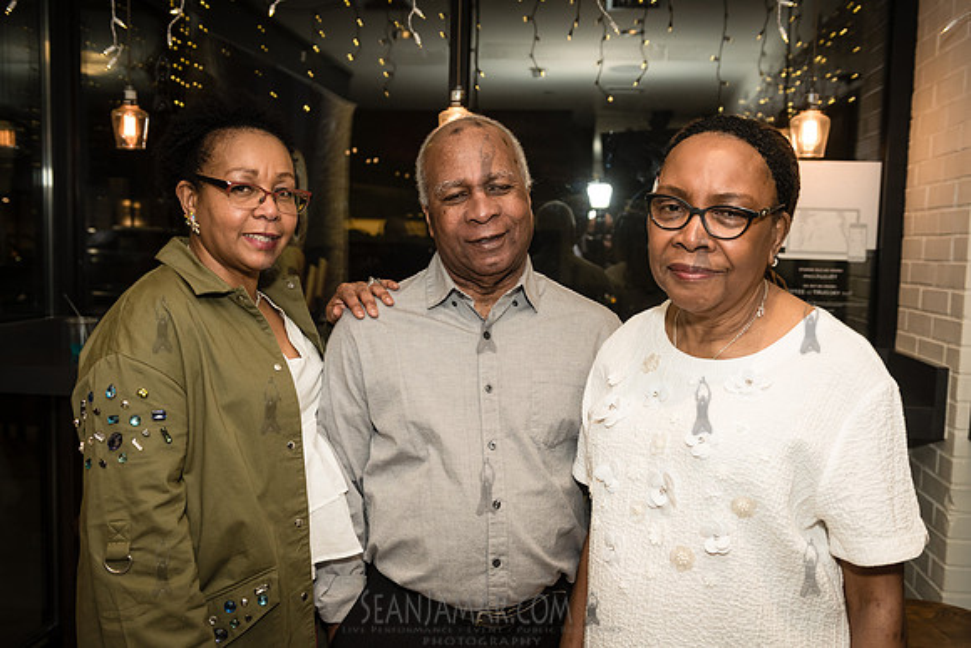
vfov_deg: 37.9
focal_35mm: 35
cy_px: 324
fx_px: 944
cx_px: 486
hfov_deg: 54.4
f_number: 5
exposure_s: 1/320
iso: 1250
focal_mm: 35
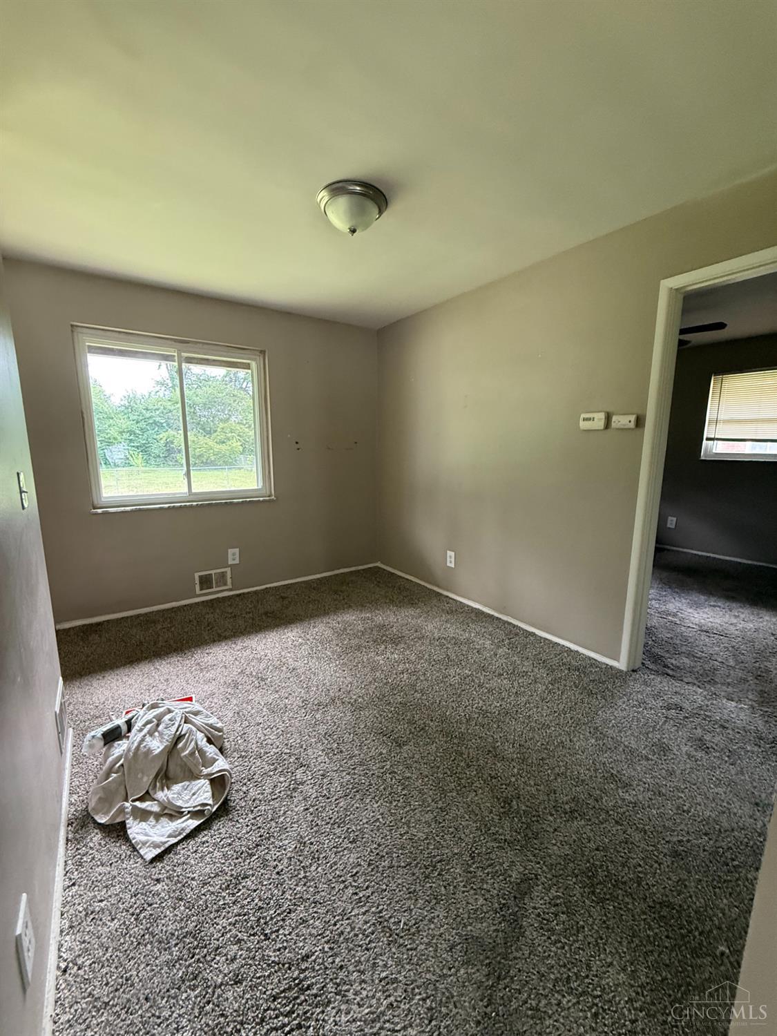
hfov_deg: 85.7
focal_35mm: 14
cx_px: 388
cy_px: 518
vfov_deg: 102.1
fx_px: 419
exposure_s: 1/60
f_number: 2.2
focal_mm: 2.22
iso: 500
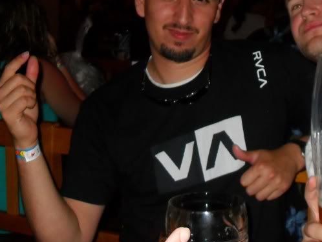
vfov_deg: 20.2
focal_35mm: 72
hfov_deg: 26.5
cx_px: 264
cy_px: 42
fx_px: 669
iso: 200
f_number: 2.8
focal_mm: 6.2
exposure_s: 1/45
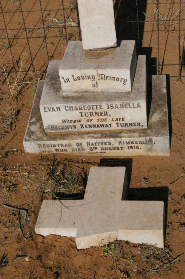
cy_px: 140
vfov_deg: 29.9
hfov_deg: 20.1
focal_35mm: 68
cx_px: 92
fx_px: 521
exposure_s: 1/1500
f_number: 22
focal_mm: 45
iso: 3200
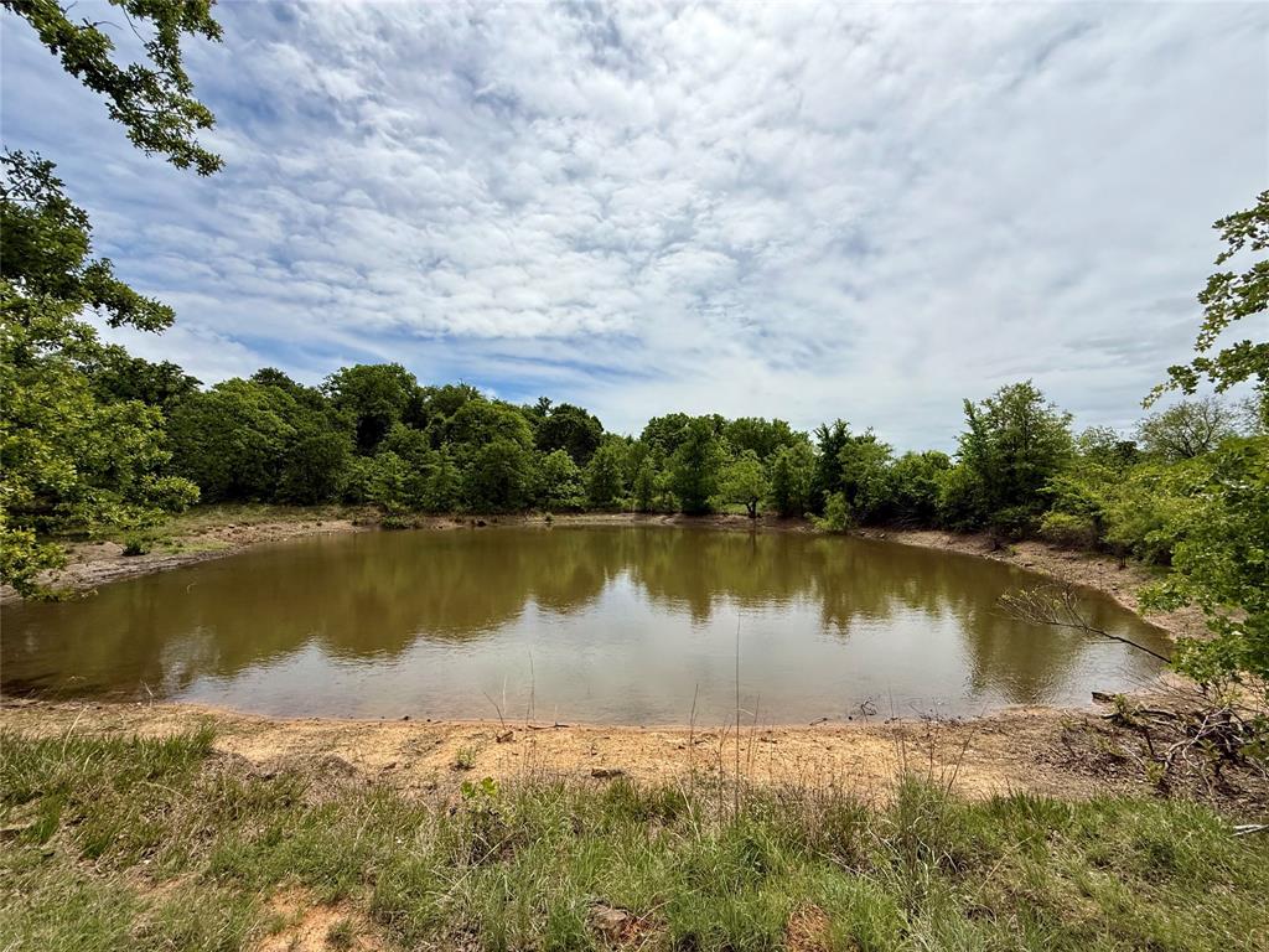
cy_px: 476
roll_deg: +0.2
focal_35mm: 14
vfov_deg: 85.7
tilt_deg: +1.0
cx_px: 634
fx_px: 513
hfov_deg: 102.1
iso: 50
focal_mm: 2.22
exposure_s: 1/4762
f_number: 2.2
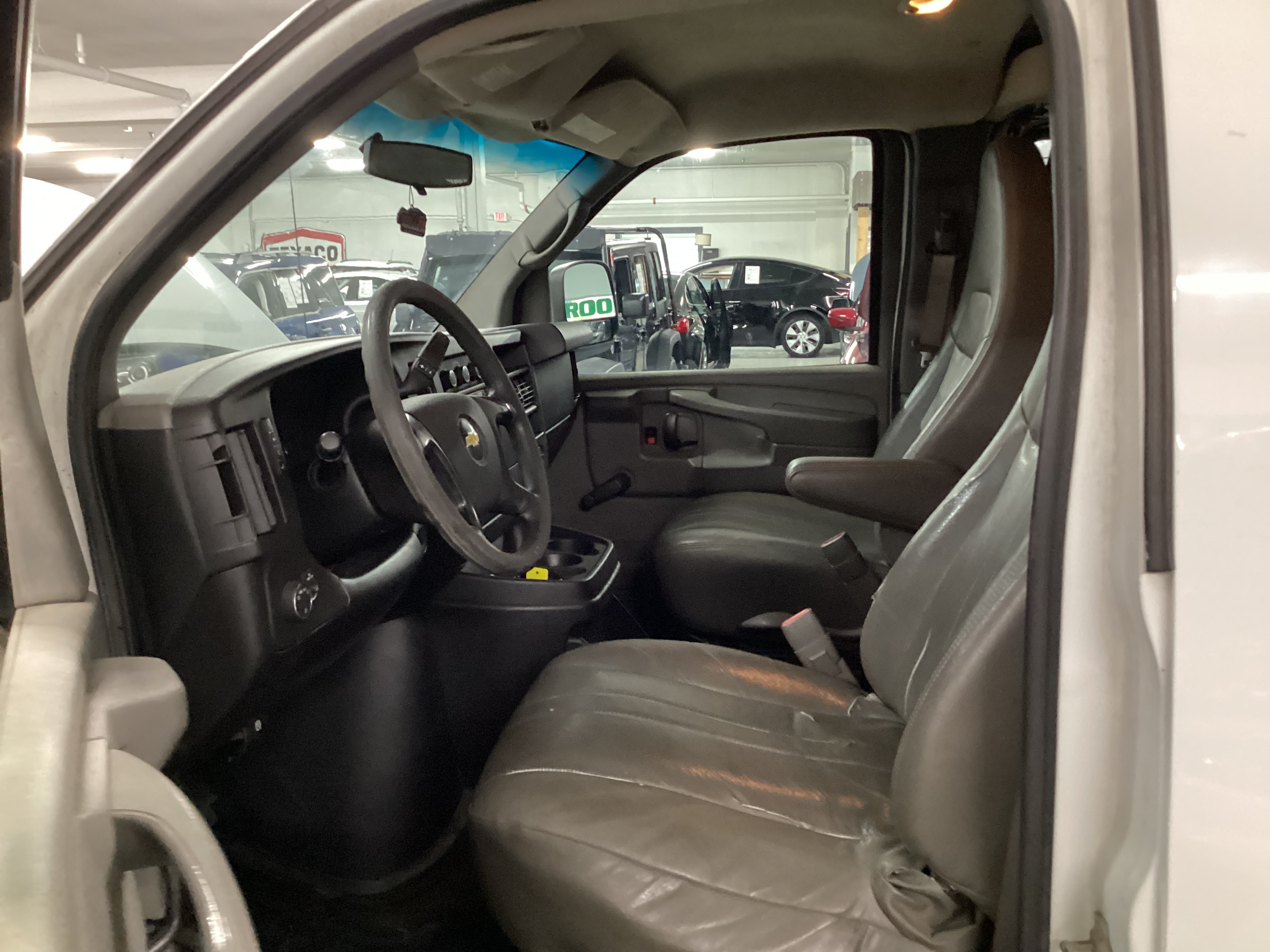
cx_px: 635
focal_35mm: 31
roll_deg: +0.4
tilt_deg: -13.7
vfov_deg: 45.4
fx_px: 1137
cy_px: 476
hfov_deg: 58.4
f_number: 2.4
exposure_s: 1/25
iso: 400
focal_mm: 3.3
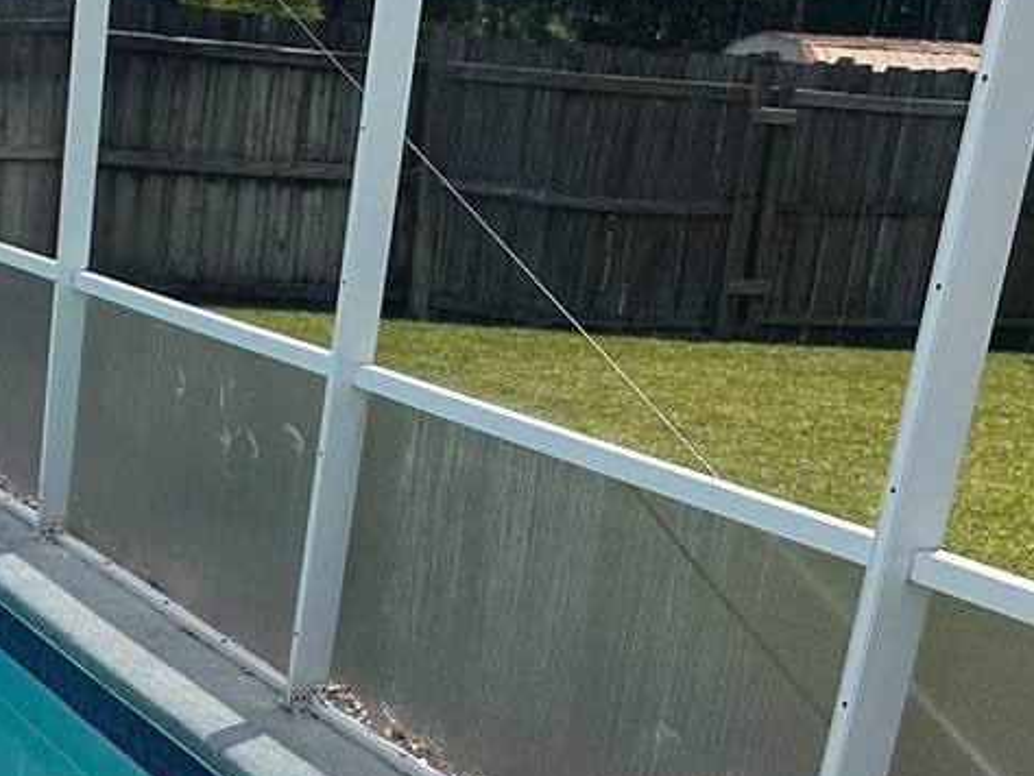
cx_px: -181
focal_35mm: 81
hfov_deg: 22.4
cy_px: 1033
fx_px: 2421
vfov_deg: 17.1
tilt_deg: -22.3
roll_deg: -2.5
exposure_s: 1/4762
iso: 80
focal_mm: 6.86
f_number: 1.78
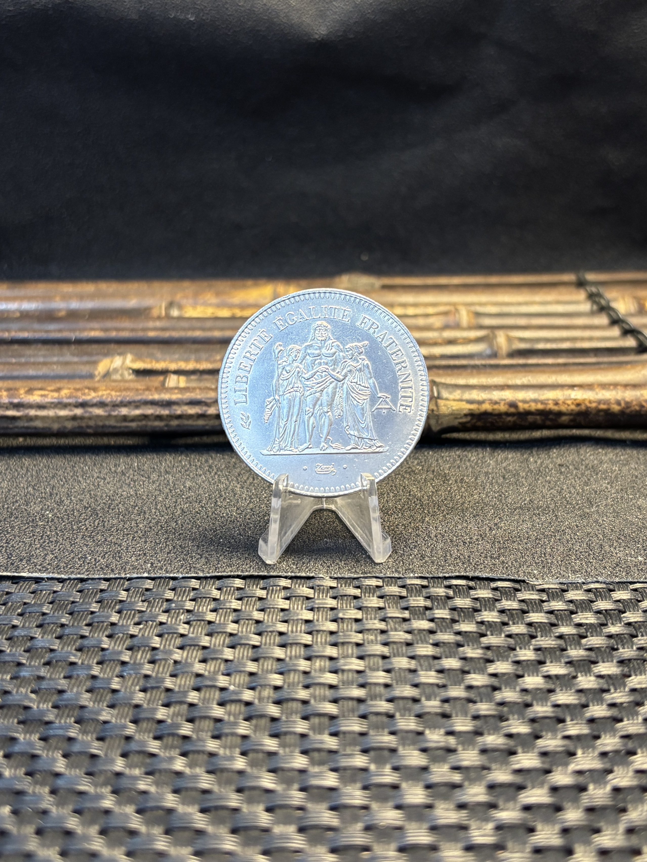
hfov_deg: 53.1
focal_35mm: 26
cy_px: 431
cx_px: 324
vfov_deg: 67.3
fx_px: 648
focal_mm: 5.96
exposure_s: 1/50
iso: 200
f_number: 1.6
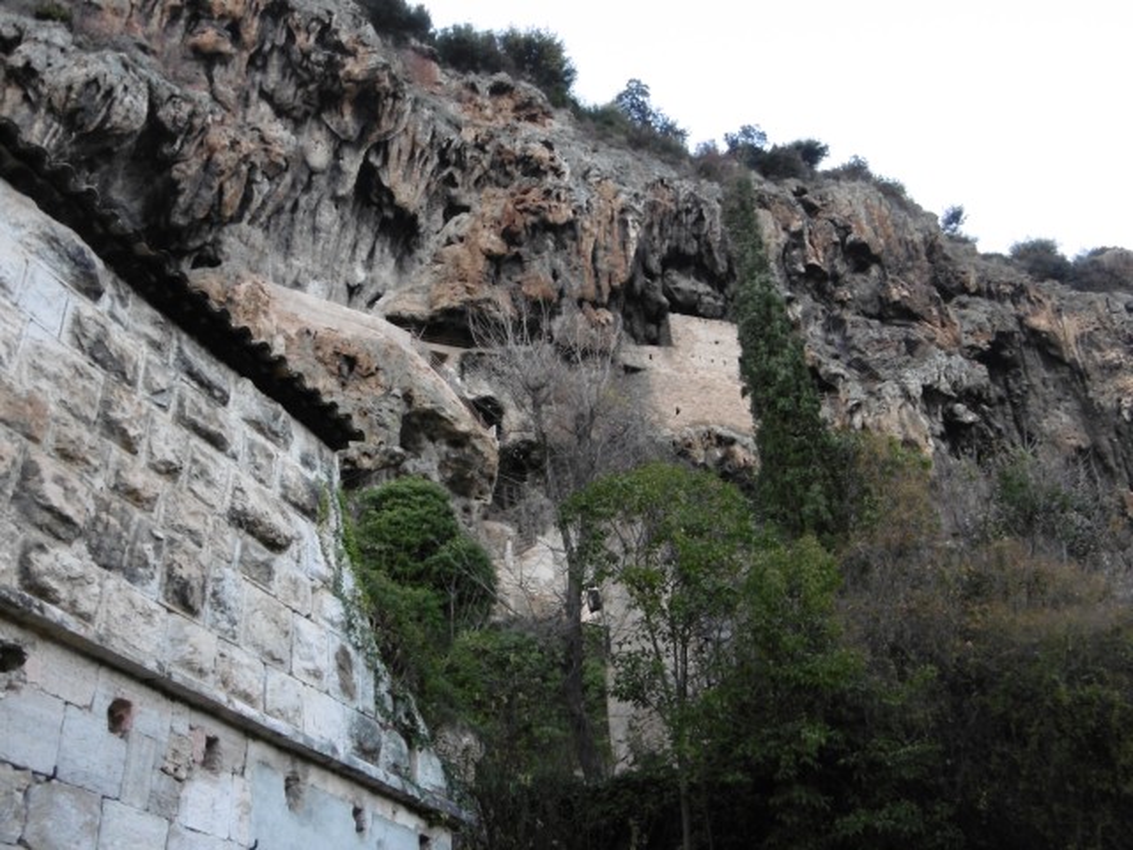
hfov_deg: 49.0
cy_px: 425
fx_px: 1244
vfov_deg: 37.7
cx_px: 566
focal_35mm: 38
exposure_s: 1/60
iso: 250
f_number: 3.7
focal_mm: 6.8
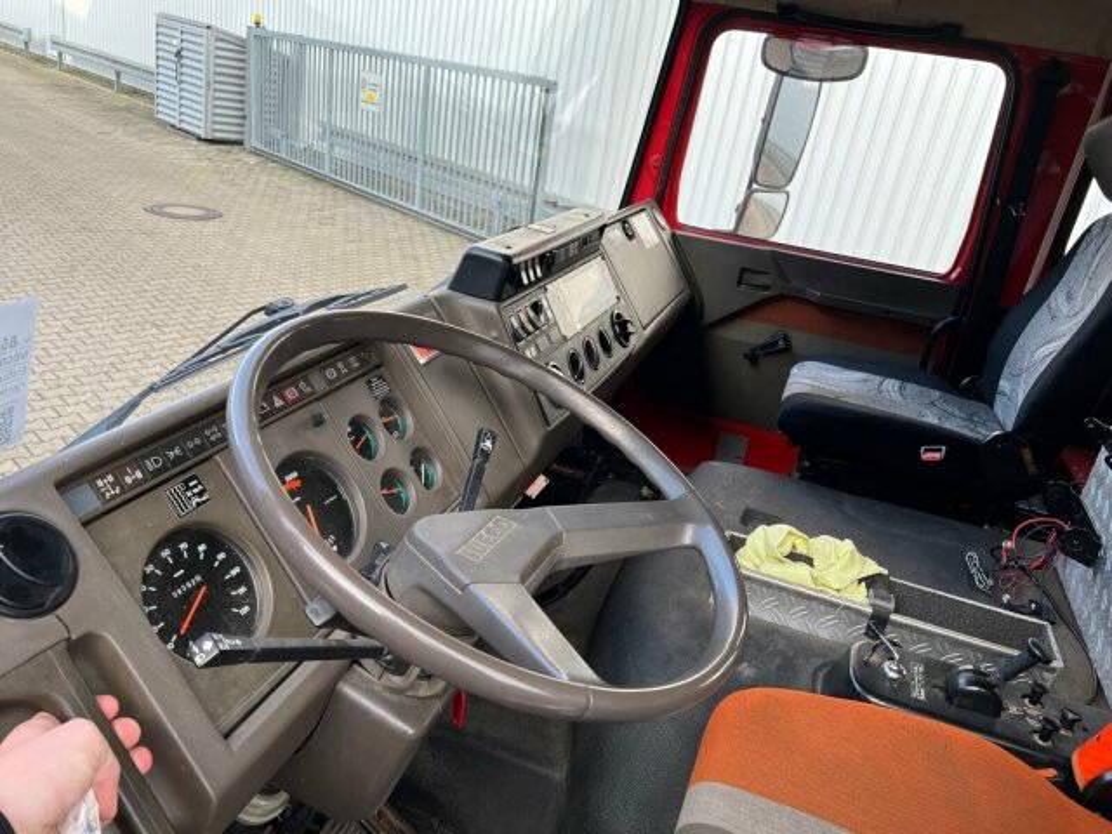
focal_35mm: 26
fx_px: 835
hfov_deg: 67.3
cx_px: 556
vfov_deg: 53.1
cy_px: 417
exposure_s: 1/422
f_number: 1.5
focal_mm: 5.7
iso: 50
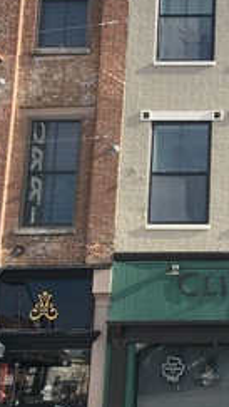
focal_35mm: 65
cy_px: 219
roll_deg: -0.2
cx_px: 305
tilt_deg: +12.7
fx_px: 700
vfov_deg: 32.3
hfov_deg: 17.3
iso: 25
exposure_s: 1/777
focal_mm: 4.15
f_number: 2.2
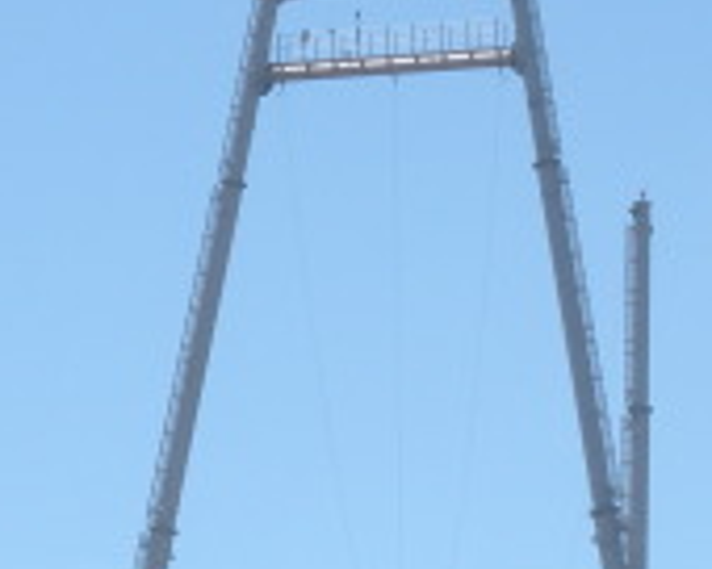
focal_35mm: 368
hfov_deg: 5.3
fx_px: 7755
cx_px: 247
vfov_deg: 4.2
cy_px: 665
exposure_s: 1/420
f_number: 5
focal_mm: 17.4
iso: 64
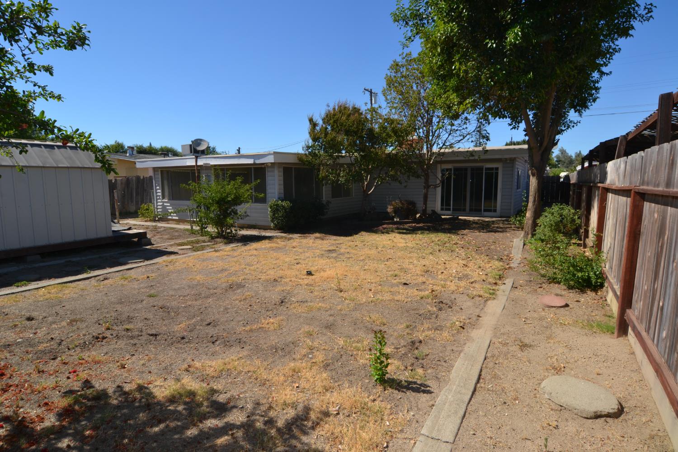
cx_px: 339
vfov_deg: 67.4
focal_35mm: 18
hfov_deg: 90.0
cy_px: 226
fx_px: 339
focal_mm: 12
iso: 100
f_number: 9
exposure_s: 1/200
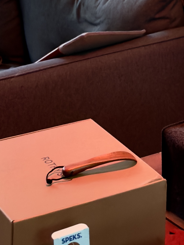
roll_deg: +0.0
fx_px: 1162
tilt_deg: +5.3
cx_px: 450
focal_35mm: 164
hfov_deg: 8.3
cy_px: -445
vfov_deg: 9.8
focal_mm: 6.76
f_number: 1.78
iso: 200
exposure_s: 1/60
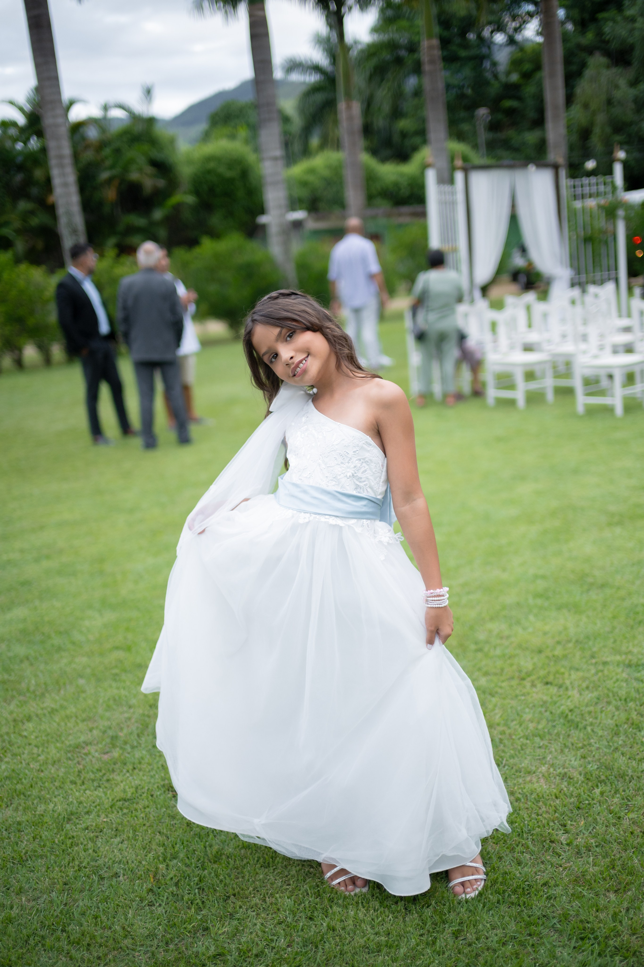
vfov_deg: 54.4
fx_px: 939
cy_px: 484
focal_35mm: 35
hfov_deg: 37.9
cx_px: 322
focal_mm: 35
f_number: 1.4
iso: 640
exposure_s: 1/1600
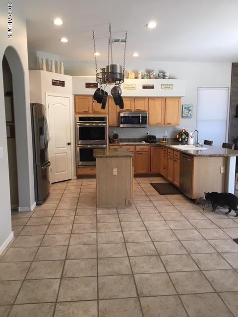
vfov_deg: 61.7
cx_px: 119
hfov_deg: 48.2
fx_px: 266
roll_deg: +0.9
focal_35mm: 29
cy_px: 158
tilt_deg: -7.8
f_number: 2.2
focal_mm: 4.15
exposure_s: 1/30
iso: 64
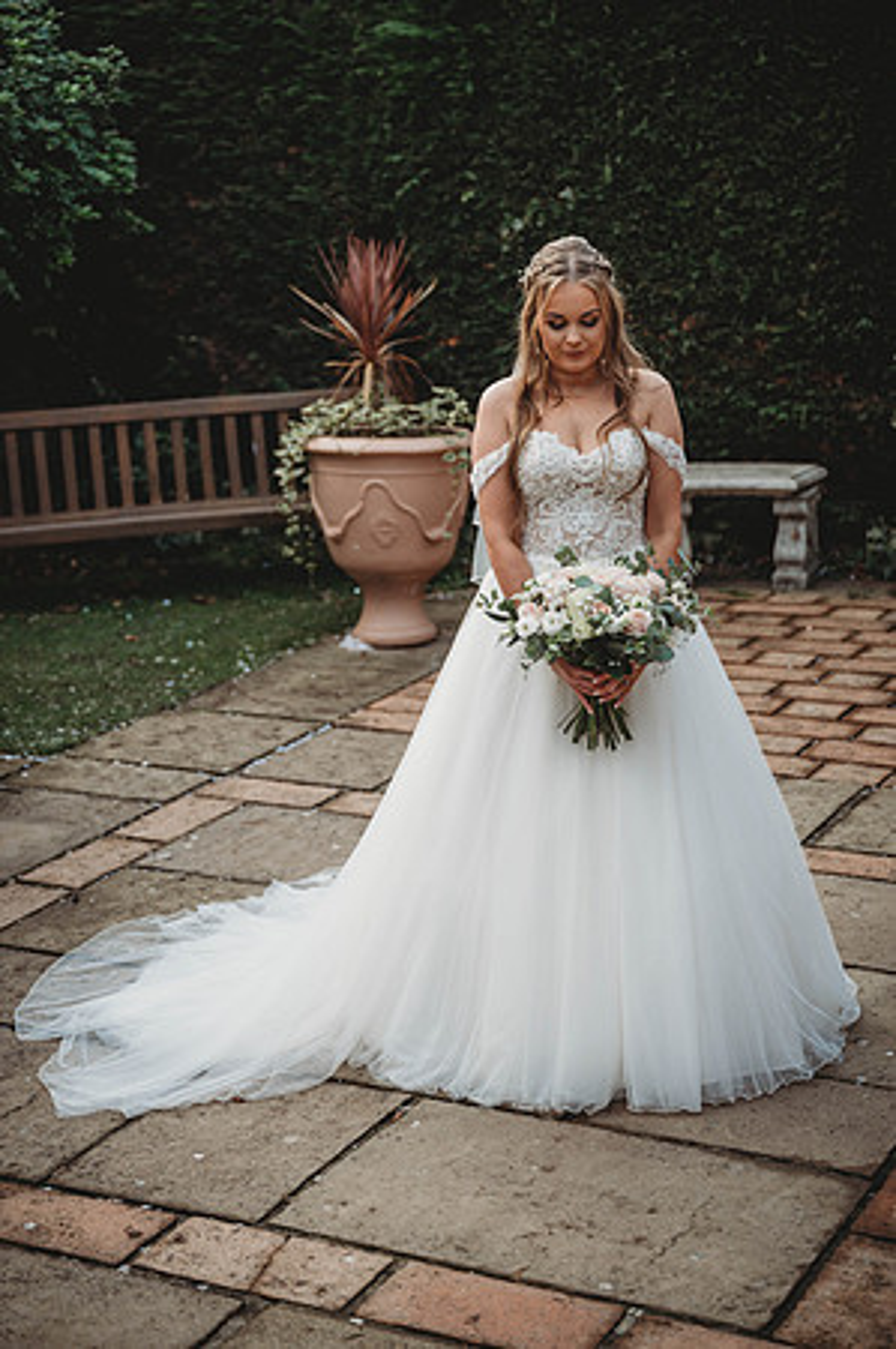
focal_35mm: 61
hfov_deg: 22.2
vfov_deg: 32.9
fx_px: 2282
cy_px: 674
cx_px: 448
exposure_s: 1/1000
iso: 100
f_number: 2.8
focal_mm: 61
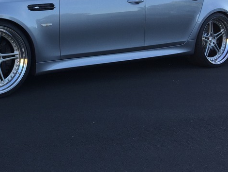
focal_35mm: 63
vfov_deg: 23.0
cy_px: 36
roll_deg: -1.8
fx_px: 415
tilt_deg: -8.0
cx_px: 61
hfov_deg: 30.3
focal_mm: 4.15
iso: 32
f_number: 2.2
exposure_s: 1/222
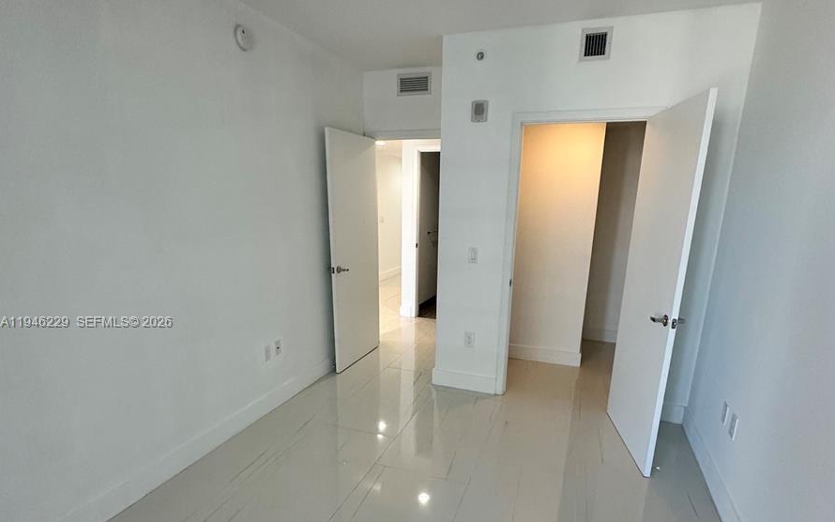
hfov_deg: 85.1
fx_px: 455
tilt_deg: -15.0
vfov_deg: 59.0
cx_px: 420
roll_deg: -1.4
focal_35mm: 20
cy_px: 323
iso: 250
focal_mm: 2.22
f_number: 2.2
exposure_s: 1/120
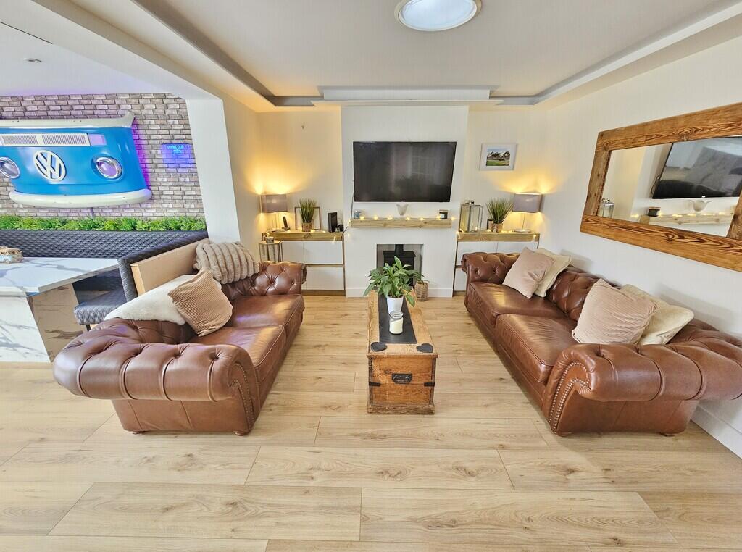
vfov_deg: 89.6
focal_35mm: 13
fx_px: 278
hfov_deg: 106.3
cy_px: 276
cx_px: 371
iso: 250
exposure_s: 1/50
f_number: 2.2
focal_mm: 2.2
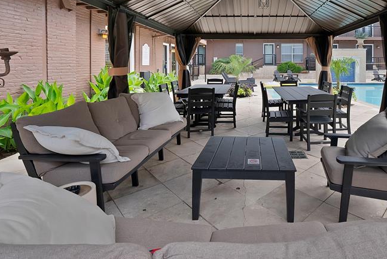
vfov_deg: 61.3
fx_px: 204
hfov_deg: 84.3
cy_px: 67
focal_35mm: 19
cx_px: 253
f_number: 9
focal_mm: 12
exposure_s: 1/30
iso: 640
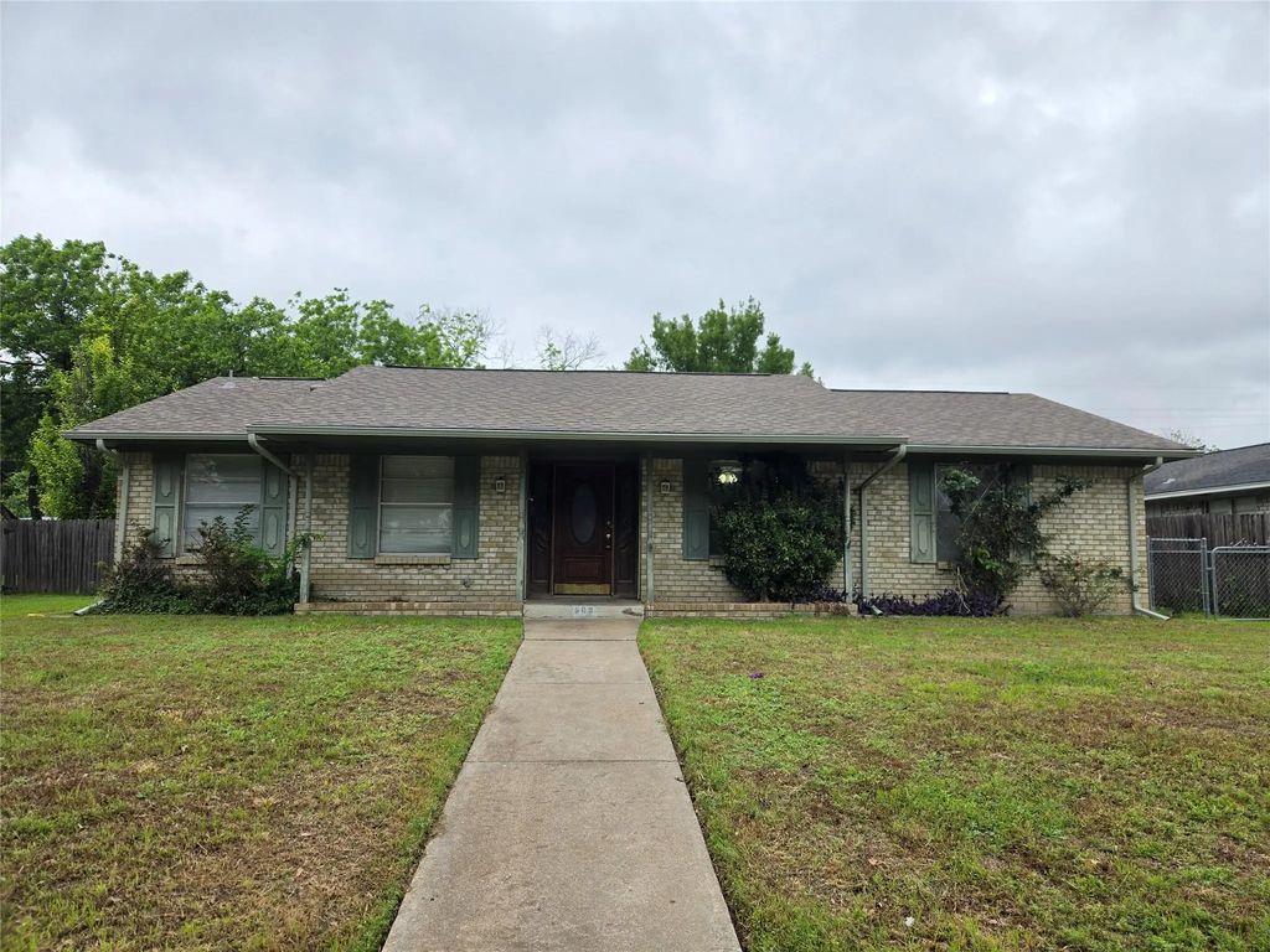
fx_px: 844
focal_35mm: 23
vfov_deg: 58.9
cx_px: 635
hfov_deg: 73.9
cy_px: 476
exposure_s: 1/682
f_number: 1.8
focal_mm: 5.4
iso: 25
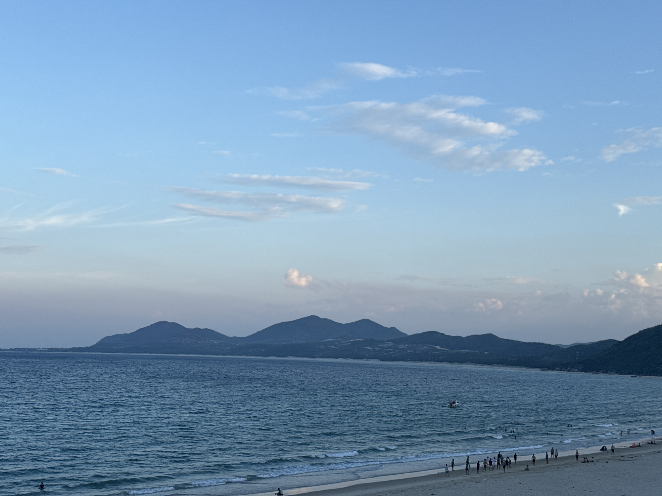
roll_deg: -1.9
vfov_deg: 30.3
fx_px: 918
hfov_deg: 39.7
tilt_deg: +7.1
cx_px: 331
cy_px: 248
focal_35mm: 48
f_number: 1.78
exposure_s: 1/1513
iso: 64
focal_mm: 6.76
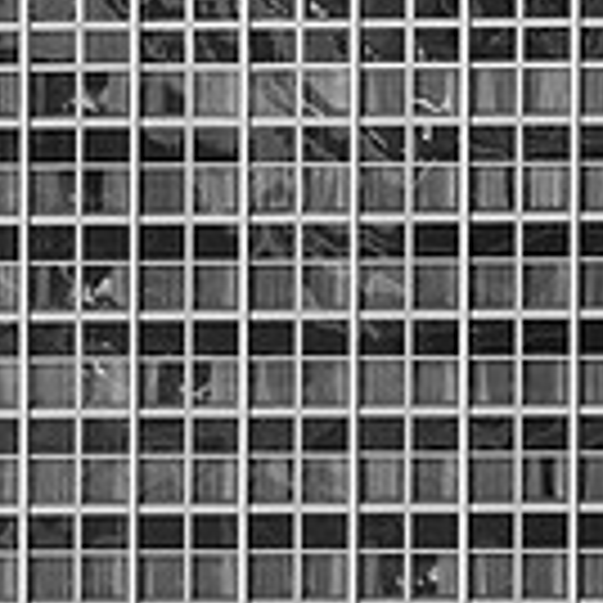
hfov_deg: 3.1
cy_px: 225
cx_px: 220
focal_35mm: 572
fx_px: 11273
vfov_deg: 3.1
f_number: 6.3
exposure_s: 1/160
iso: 100
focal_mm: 200
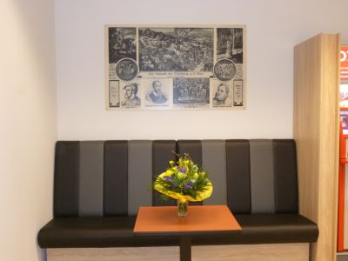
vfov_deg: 39.7
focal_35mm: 36
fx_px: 362
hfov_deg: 51.4
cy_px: 130
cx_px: 174
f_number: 3.1
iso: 400
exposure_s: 1/60
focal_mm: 6.4
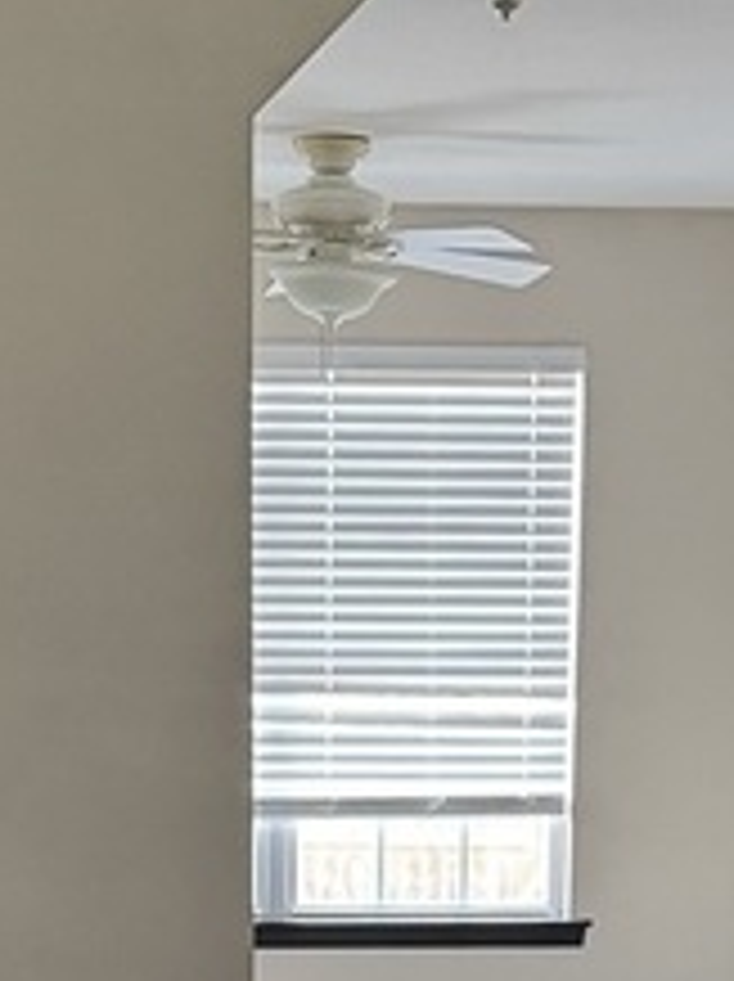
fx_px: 3371
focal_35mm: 119
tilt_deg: -14.6
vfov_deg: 15.3
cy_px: 1490
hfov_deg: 12.4
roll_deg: +0.4
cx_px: 293
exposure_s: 1/57
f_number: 1.78
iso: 800
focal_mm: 6.76
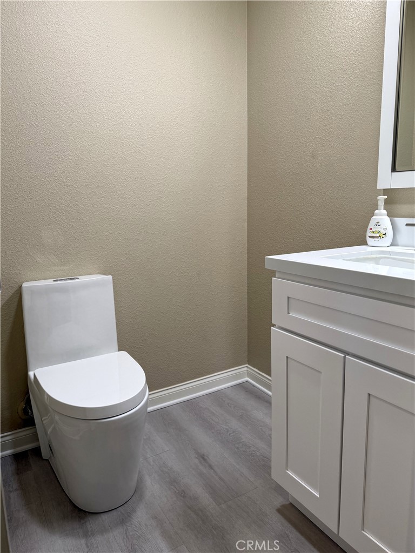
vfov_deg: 71.6
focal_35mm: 24
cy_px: 276
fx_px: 384
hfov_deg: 56.8
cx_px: 208
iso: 100
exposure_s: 1/120
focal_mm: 6.8
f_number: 1.8
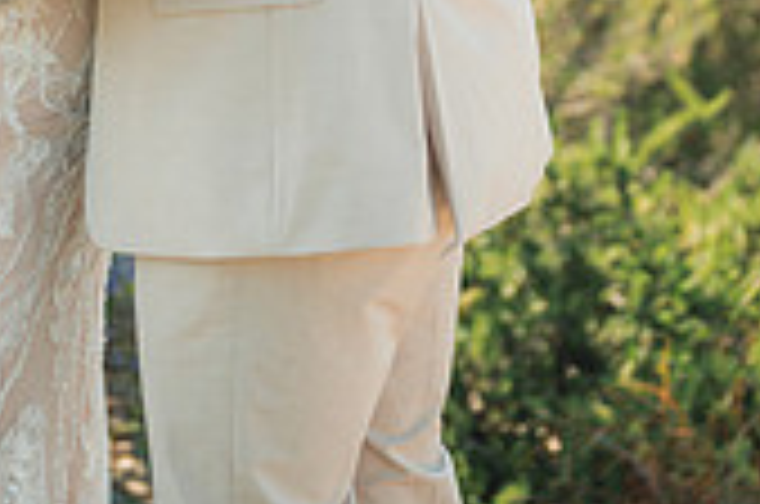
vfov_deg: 7.7
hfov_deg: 11.9
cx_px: 198
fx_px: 3624
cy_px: -335
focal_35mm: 172
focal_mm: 50
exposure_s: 1/1250
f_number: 1.4
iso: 50
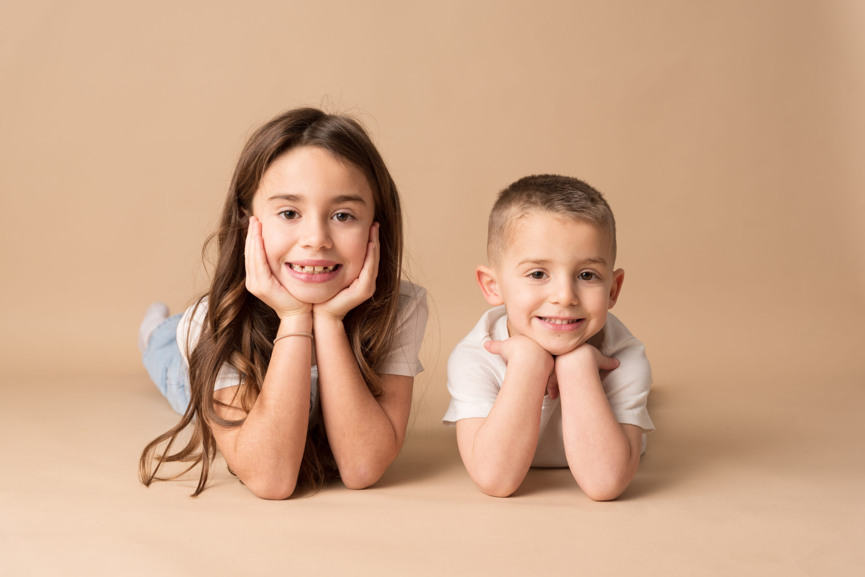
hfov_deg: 39.6
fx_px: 1202
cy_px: 288
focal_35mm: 50
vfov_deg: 27.0
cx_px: 432
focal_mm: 50
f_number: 4.5
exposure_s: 1/125
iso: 200
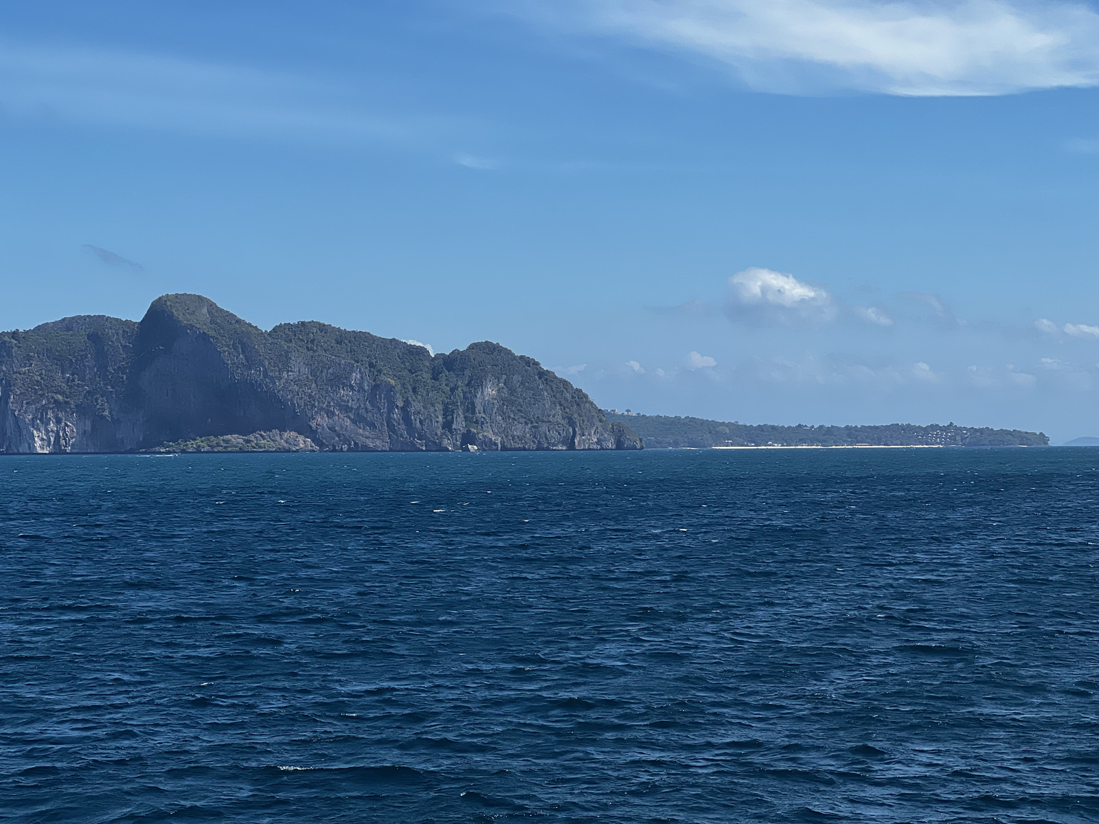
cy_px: 412
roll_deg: +1.3
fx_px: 2445
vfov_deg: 19.1
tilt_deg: +2.8
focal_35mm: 77
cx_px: 550
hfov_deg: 25.3
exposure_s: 1/1054
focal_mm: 9
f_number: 2.8
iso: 32
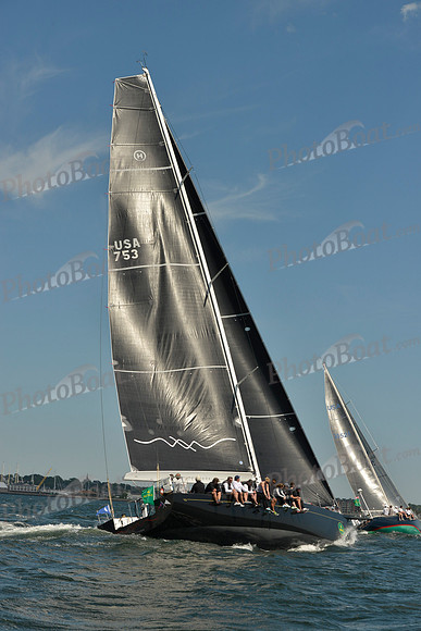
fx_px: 1227
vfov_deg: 28.8
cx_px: 210
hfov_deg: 19.5
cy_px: 316
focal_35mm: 70
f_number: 10
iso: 280
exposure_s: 1/1600
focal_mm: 70
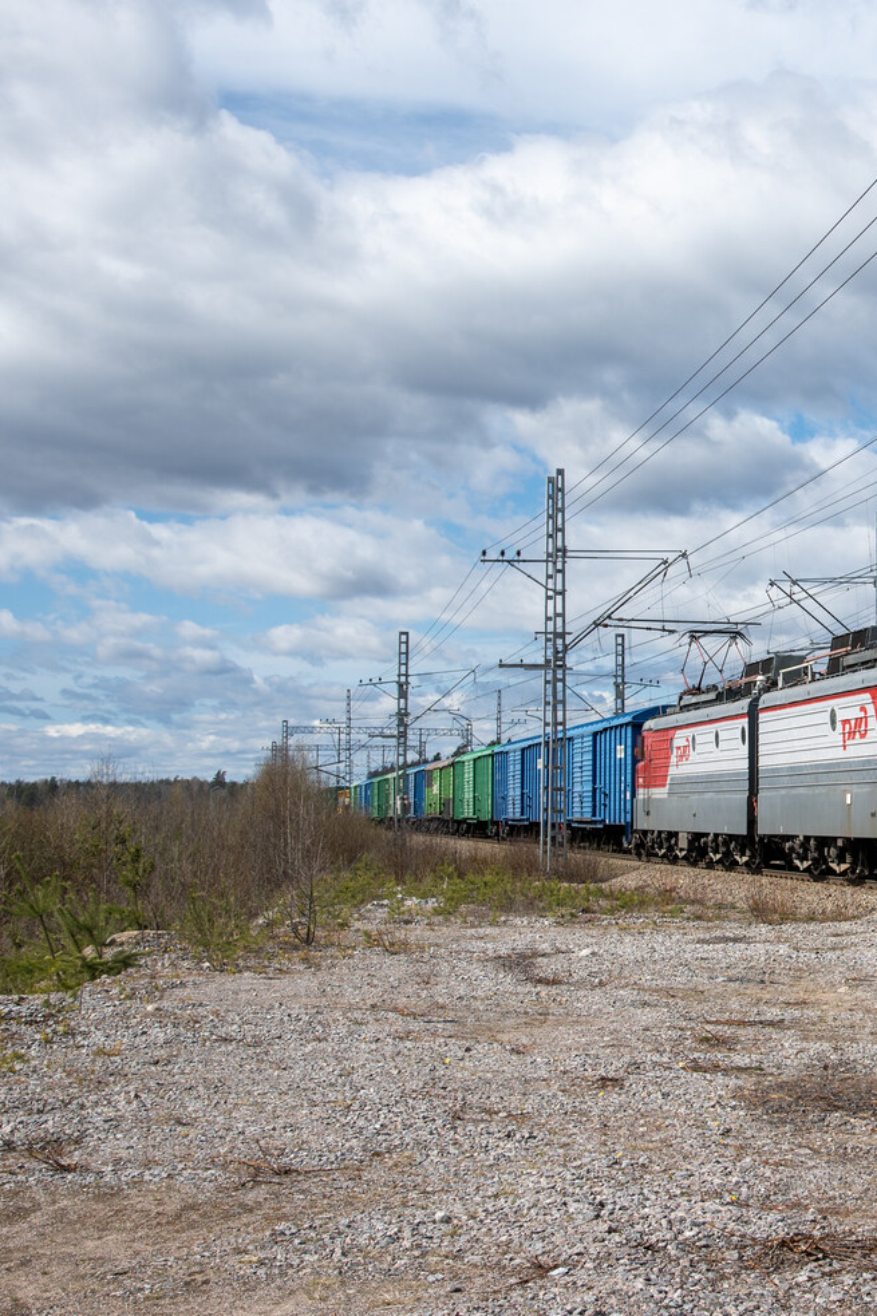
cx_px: 894
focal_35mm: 58
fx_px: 2120
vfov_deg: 34.5
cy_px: 659
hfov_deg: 22.4
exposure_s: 1/640
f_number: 6.3
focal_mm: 38
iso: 100
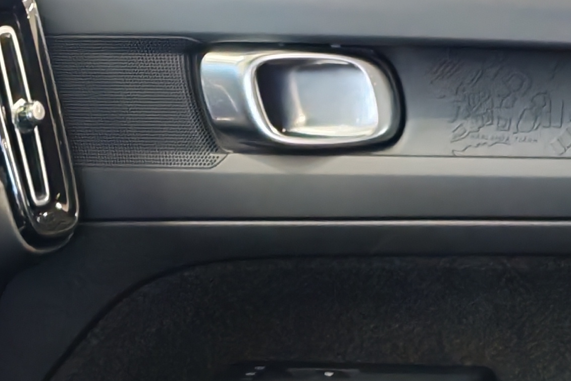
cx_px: -202
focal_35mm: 113
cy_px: 730
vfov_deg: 11.1
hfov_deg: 16.9
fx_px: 1792
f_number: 1.9
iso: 2500
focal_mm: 6.12
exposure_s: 1/50
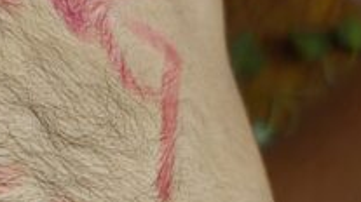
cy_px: 228
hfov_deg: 16.0
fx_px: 1186
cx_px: -159
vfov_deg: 9.6
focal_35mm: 124
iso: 2500
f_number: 1.8
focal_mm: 5.4
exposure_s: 1/24
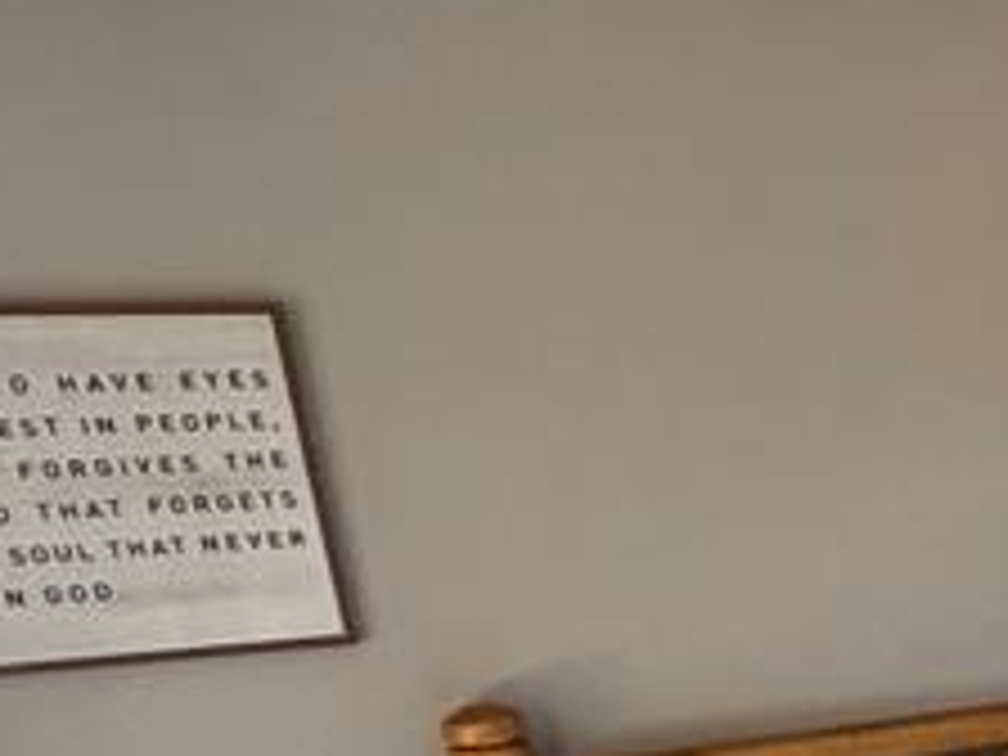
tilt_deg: -19.7
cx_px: 1629
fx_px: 1864
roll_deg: +0.6
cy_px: 945
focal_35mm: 64
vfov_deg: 21.1
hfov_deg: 22.7
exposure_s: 1/121
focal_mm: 2.22
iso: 320
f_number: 2.2
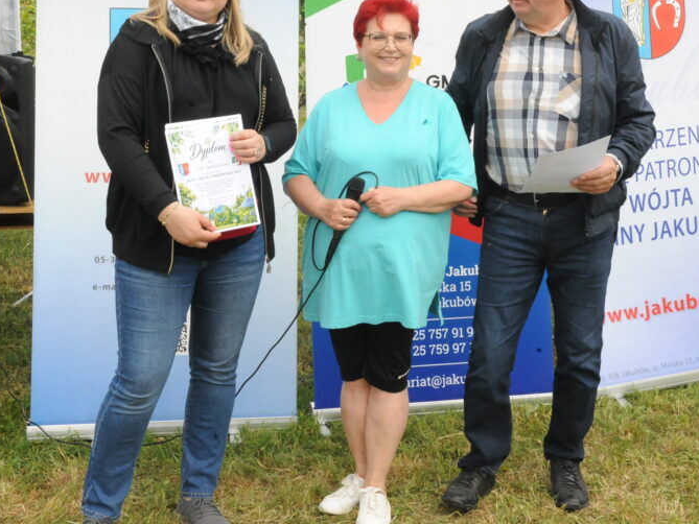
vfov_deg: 27.4
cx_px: 325
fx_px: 1070
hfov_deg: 36.1
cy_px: 179
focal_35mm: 53
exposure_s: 1/250
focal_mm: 36
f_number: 22
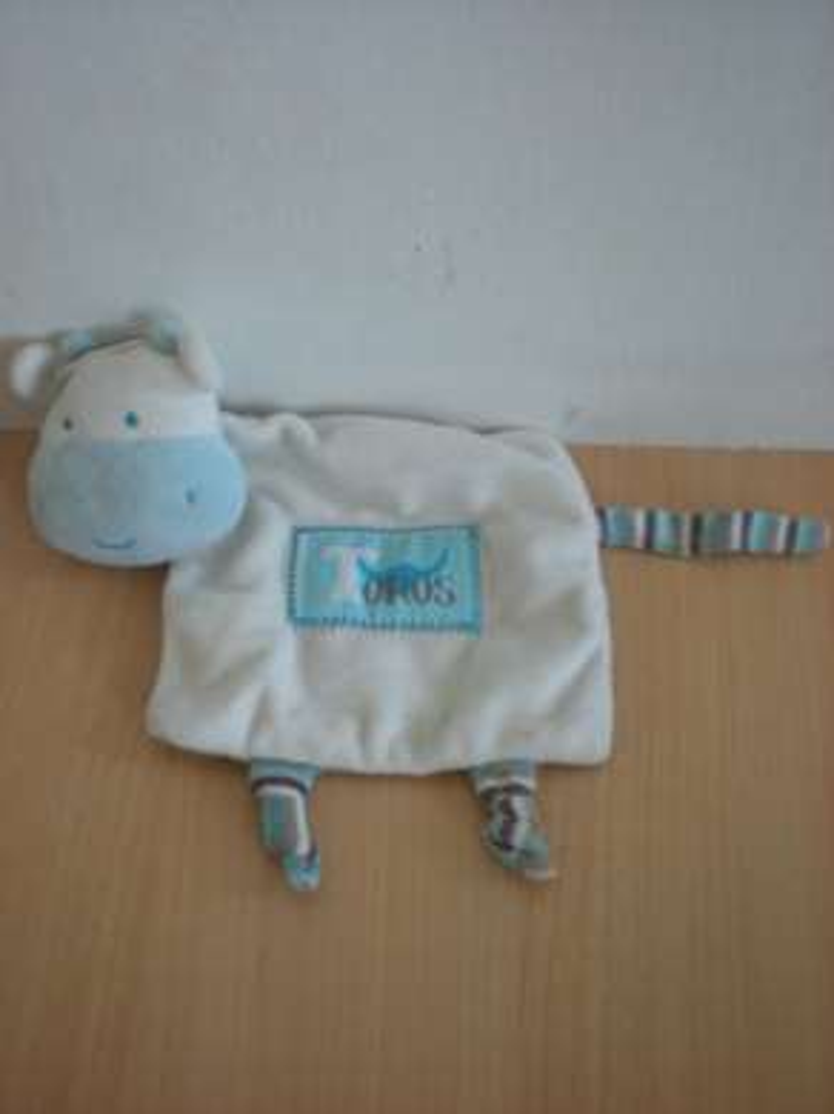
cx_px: 417
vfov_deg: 49.0
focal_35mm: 38
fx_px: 1222
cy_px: 557
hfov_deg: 37.7
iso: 200
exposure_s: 1/18.2
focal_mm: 6.3
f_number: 3.1
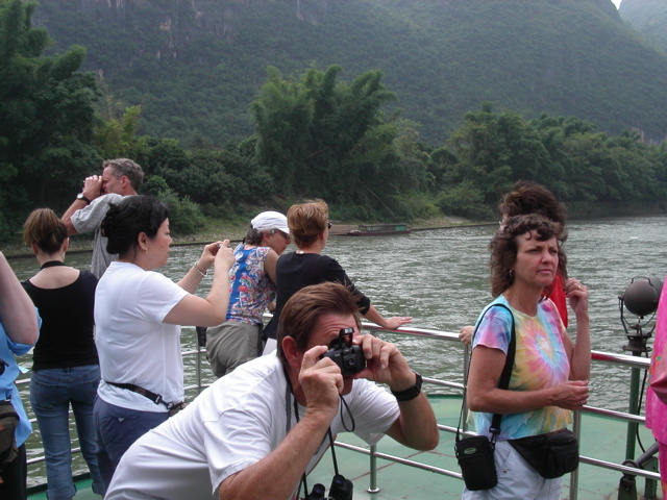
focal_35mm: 38
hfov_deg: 49.0
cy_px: 250
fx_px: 732
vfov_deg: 37.7
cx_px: 334
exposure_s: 1/180
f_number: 6.7
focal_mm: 7.8
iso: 100
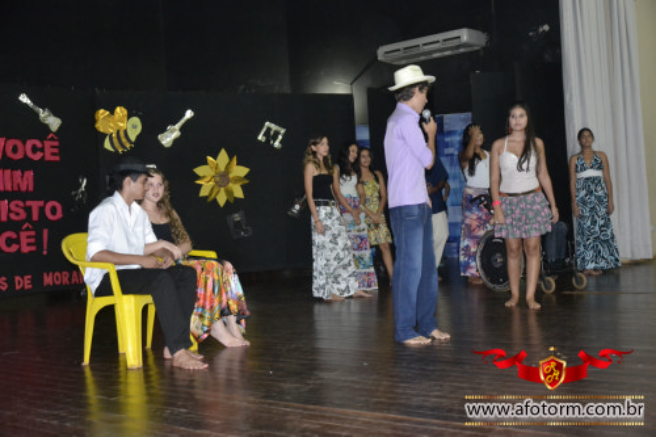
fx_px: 847
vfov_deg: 28.9
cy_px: 218
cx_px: 328
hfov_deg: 42.3
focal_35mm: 46
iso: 3200
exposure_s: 1/60
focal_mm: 31
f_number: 4
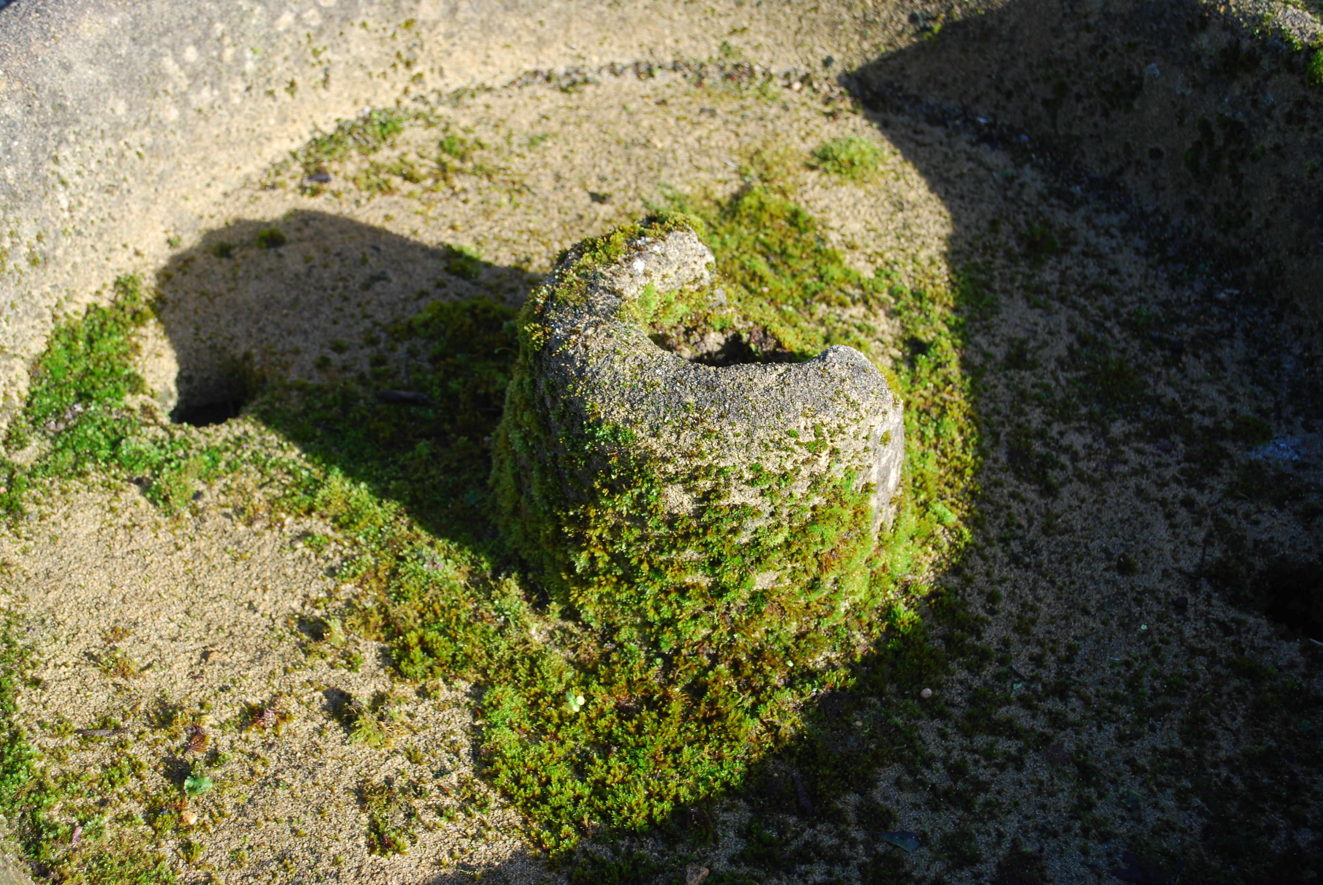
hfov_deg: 44.9
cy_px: 442
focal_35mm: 44
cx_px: 662
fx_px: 1601
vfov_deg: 30.9
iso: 140
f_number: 5.6
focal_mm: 29
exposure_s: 1/125
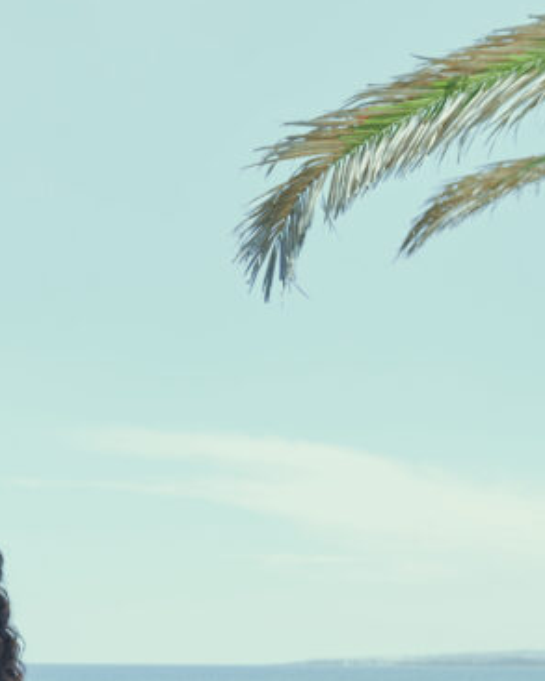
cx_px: -38
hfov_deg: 22.9
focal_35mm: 63
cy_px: 629
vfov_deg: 28.7
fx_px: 1270
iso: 100
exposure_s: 1/1000
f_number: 3.5
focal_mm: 24
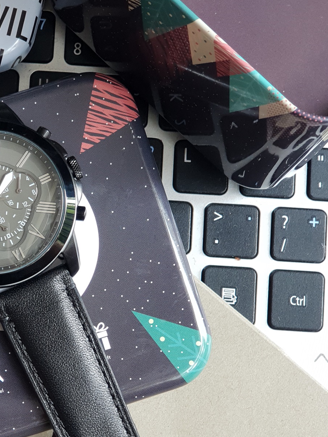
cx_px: 18
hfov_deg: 14.1
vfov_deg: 18.9
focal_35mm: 104
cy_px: 277
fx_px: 1314
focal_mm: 6
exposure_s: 1/30
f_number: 2.4
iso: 64
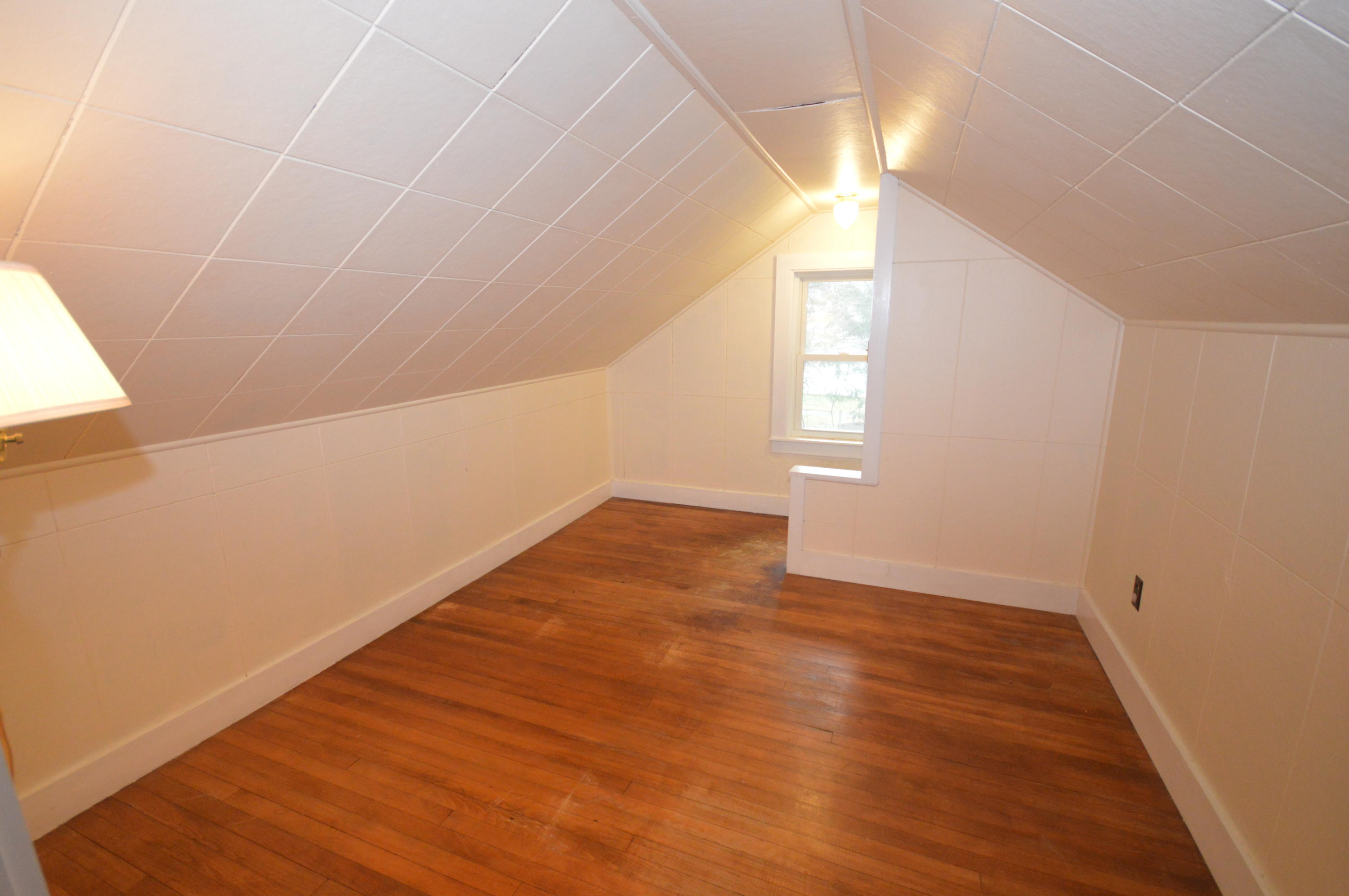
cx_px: 674
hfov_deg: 100.4
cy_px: 448
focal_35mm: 15
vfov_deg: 77.2
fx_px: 562
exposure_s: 1/60
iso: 1800
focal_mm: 10
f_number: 4
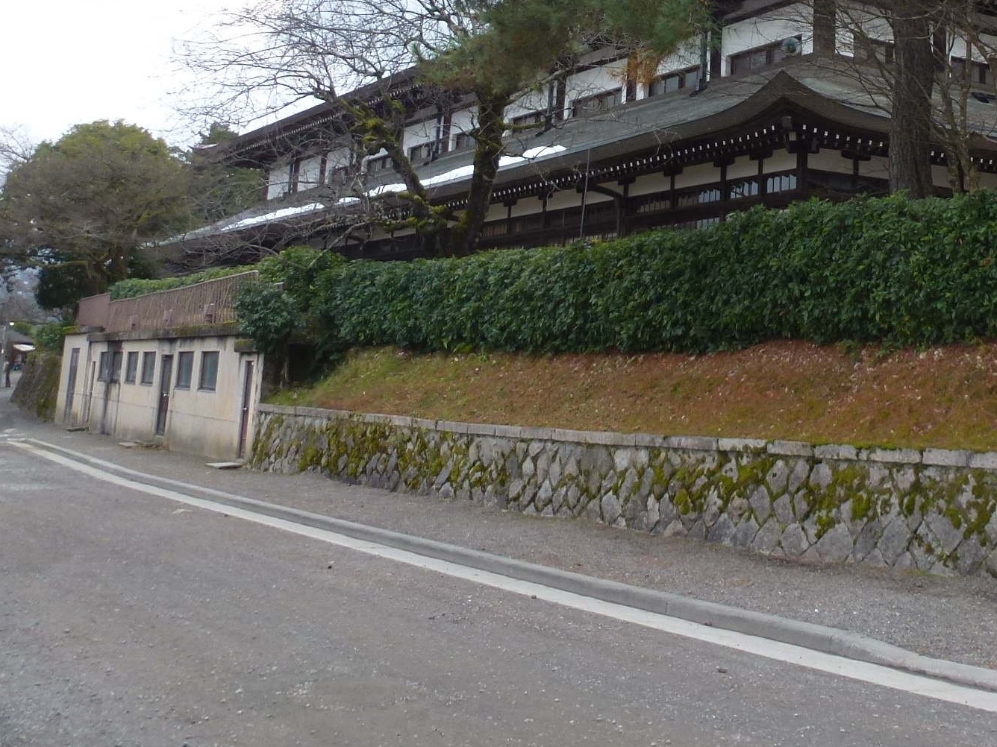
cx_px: 850
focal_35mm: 46
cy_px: 99
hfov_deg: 39.0
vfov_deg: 30.4
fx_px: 1325
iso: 100
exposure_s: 1/80
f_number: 3.3
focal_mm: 4.3
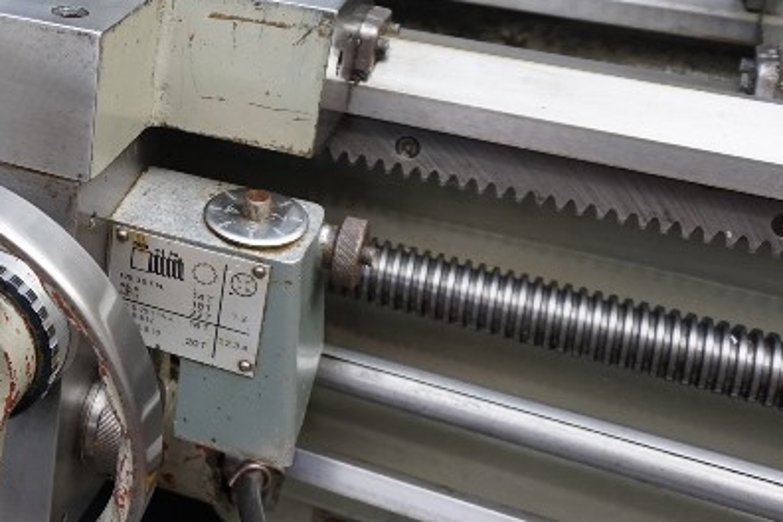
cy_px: 88
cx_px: -194
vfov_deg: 21.6
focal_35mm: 62
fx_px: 1348
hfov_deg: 27.7
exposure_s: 1/60
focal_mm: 16
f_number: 4
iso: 500
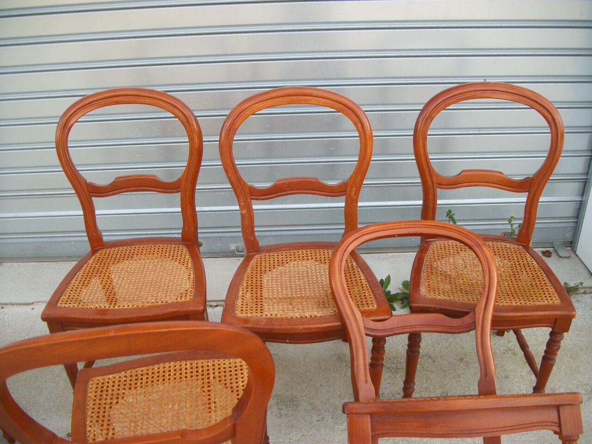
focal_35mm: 32
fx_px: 547
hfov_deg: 56.8
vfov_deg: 44.2
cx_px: 296
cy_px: 222
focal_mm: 5.7
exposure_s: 1/200
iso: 80
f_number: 2.9
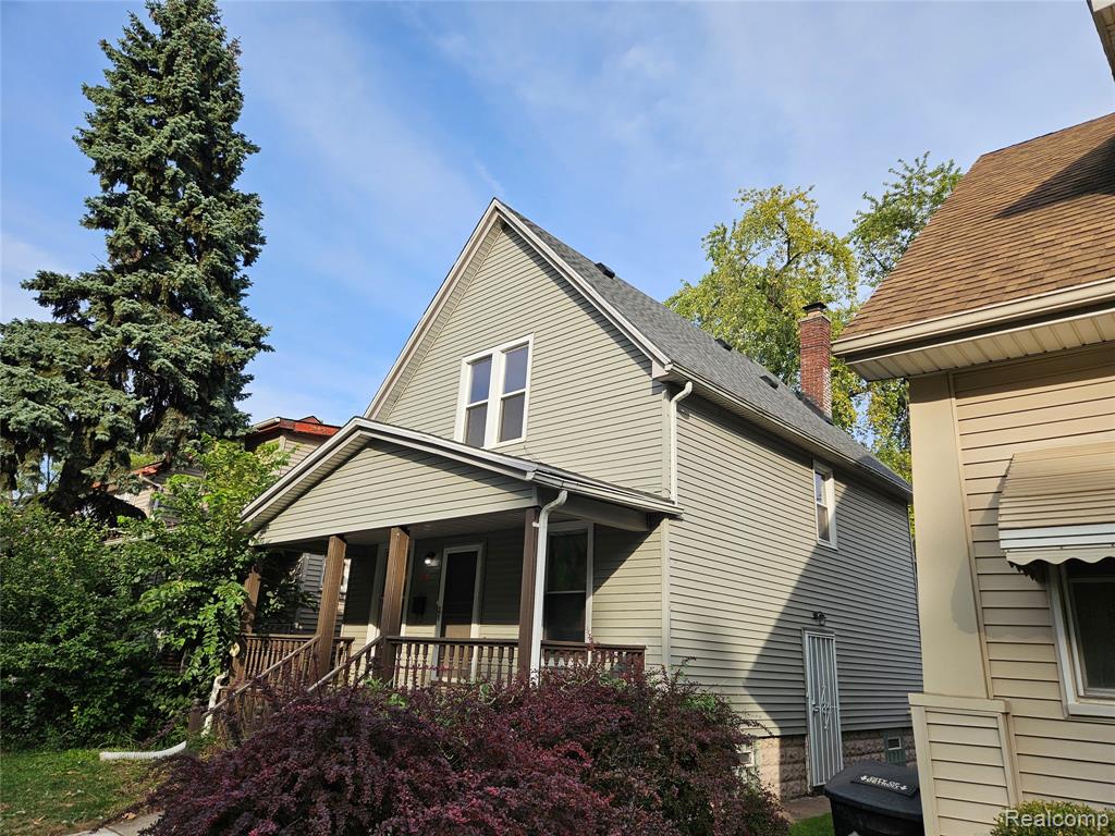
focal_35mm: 23
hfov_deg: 73.9
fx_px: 741
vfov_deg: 58.9
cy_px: 418
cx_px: 558
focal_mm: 5.4
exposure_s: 1/1132
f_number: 1.8
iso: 25
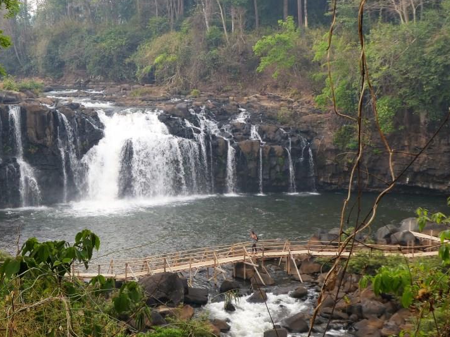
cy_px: 136
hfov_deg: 26.9
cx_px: 166
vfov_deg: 20.4
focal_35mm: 72
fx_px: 936
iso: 80
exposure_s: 1/80
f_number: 4.1
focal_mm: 9
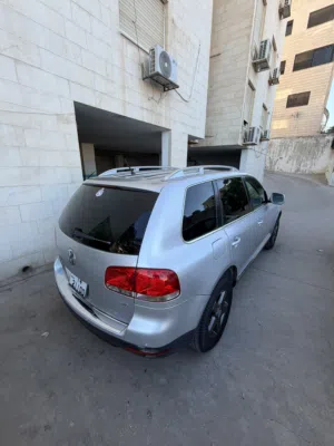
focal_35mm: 14
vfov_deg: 102.1
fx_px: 180
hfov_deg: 85.7
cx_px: 167
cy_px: 223
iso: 40
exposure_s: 1/201
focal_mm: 2.22
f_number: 2.2
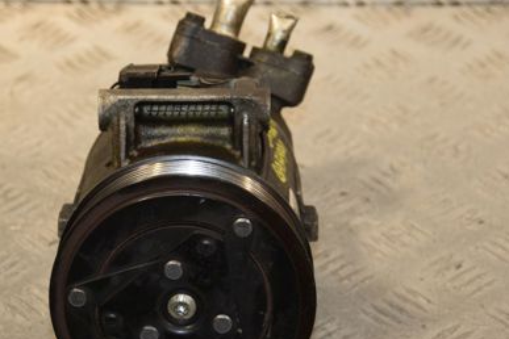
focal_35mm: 129
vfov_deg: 10.6
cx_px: 179
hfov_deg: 15.9
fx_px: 1824
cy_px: 173
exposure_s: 1/200
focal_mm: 52
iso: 800
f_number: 5
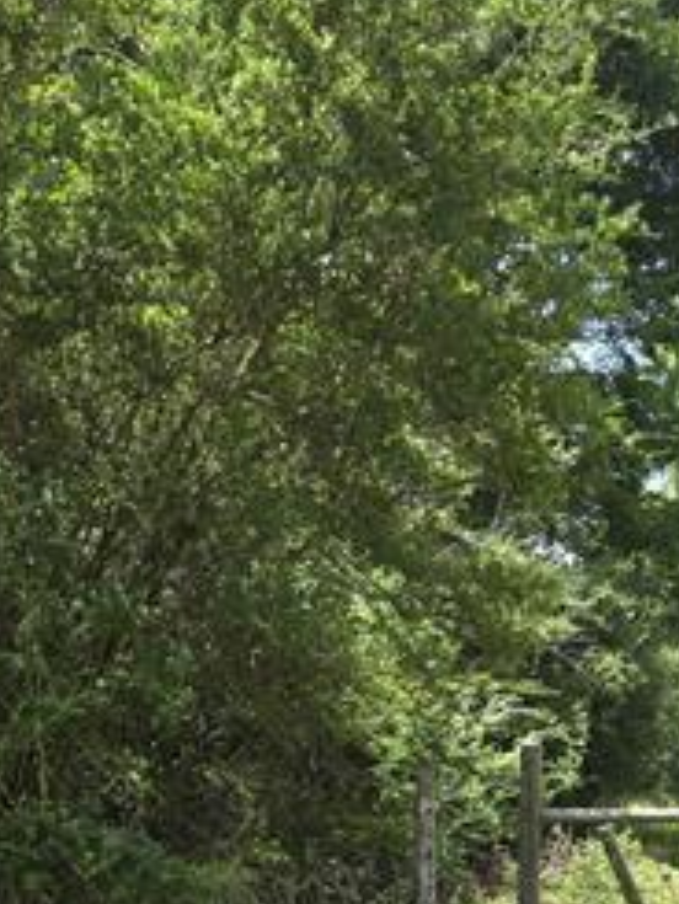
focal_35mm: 45
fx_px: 1176
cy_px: 801
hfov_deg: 31.9
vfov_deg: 39.3
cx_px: 210
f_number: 1.8
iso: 25
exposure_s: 1/343
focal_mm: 5.4
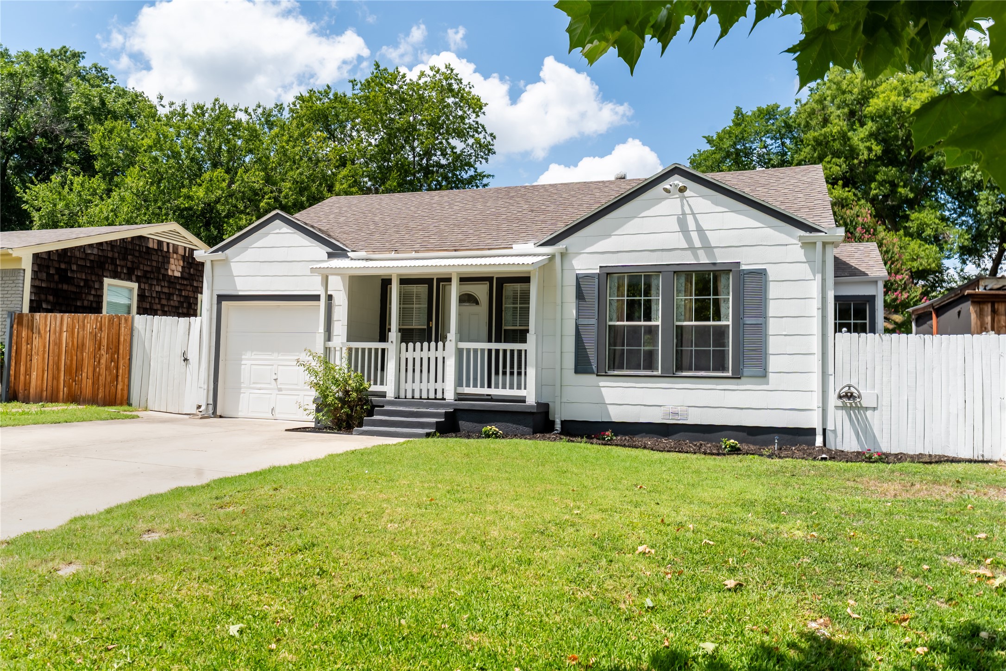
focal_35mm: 27
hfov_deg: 67.4
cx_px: 503
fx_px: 754
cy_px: 336
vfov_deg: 47.9
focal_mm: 27
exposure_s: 1/8000
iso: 100
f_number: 8
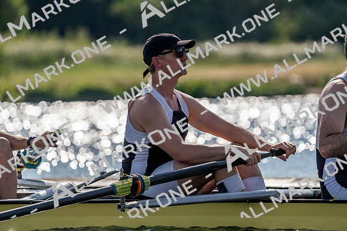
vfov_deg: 3.2
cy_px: 116
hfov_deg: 4.8
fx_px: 4107
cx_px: 174
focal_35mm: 426
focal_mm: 426
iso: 100
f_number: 6.3
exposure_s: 1/1600
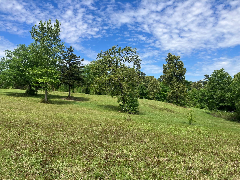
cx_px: 120
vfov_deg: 49.7
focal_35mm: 28
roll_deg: -0.2
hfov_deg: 63.4
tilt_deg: +2.3
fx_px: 194
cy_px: 90
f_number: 1.8
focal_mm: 3.99
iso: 32
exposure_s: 1/1799
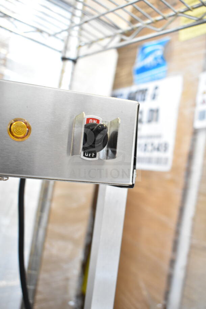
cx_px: 103
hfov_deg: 36.9
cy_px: 154
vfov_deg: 53.1
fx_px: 309
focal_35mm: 36
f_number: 4.5
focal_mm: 24
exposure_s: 1/80
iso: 1600
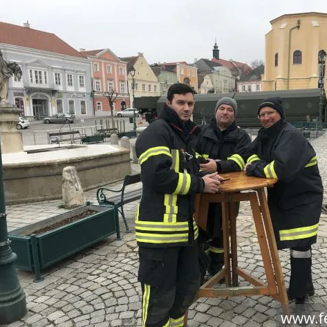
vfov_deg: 48.4
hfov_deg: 47.7
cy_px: 166
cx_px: 218
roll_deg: -0.2
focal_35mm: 34
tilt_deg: -7.2
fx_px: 363
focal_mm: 3.99
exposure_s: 1/356
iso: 20
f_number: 1.8
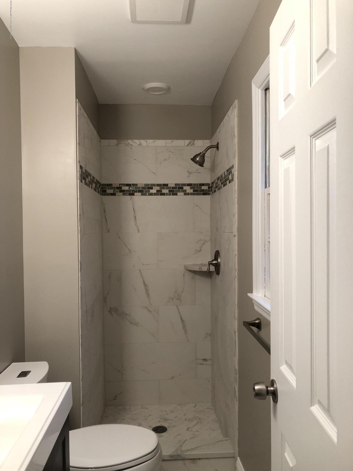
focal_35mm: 29
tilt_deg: +0.2
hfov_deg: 48.2
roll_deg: -0.6
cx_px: 176
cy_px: 236
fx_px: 394
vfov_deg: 61.7
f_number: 1.8
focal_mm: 3.99
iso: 32
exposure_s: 1/24
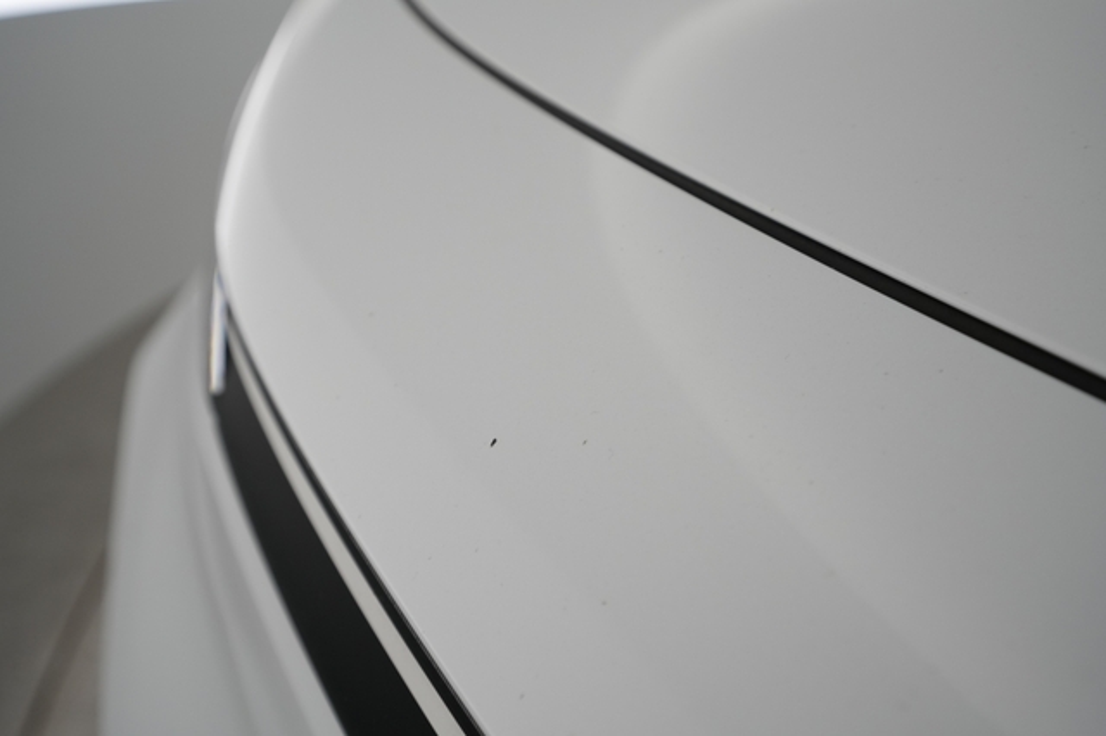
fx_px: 860
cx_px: 553
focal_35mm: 28
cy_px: 368
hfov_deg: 65.5
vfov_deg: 46.4
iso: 1000
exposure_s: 1/100
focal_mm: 28
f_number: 4.5
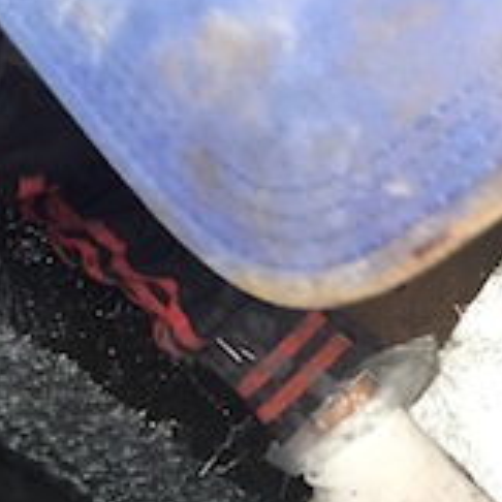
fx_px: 1821
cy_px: 655
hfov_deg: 15.5
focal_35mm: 111
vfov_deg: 15.0
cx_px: 449
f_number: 2.2
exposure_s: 1/30
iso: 50
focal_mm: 4.15
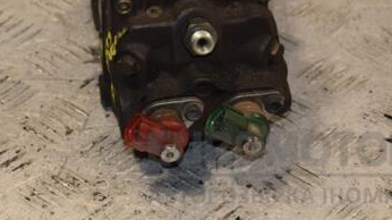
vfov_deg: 6.7
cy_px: -2
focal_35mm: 180
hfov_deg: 12.0
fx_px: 1870
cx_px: 127
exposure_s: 1/160
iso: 800
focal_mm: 66
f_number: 5.3
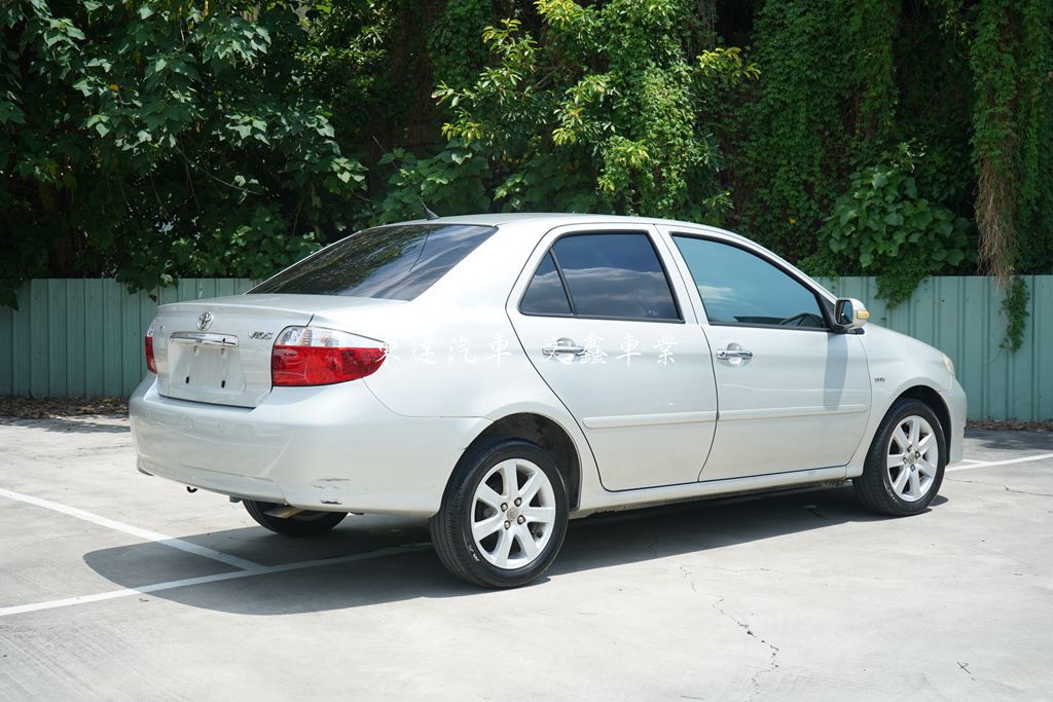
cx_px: 526
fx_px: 1404
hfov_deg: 41.1
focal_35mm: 48
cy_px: 351
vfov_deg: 28.1
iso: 800
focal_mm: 48
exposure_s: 1/1600
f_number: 8
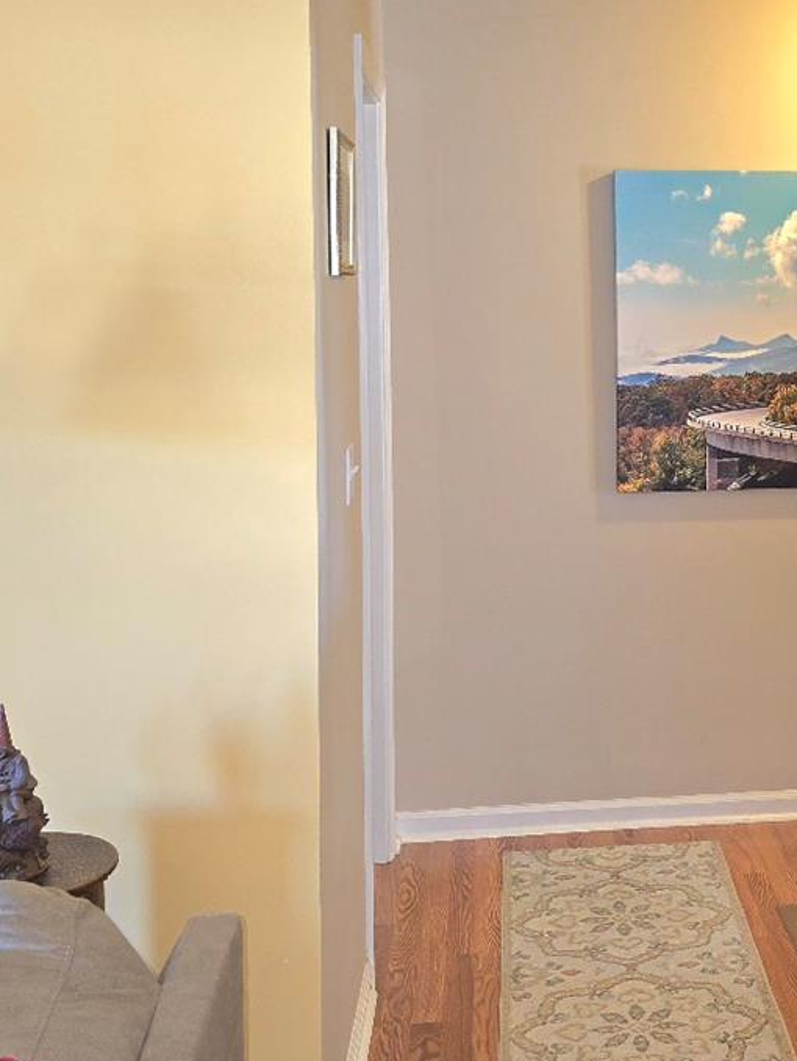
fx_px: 1595
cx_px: 750
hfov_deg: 26.9
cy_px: 395
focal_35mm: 52
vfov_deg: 36.6
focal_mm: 6.3
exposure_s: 1/24
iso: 125
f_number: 1.7
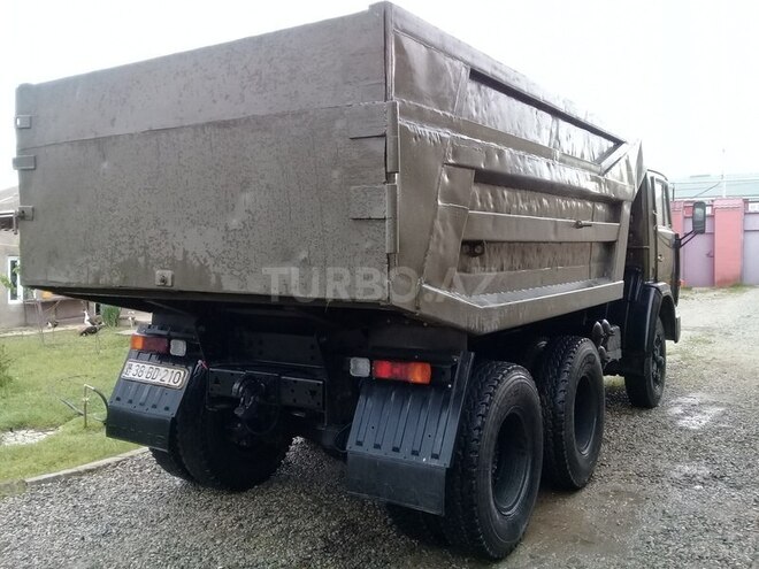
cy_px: 284
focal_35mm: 31
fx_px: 680
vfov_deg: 45.4
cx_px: 380
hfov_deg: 58.4
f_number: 2.2
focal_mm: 3.3
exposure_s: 1/33
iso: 100
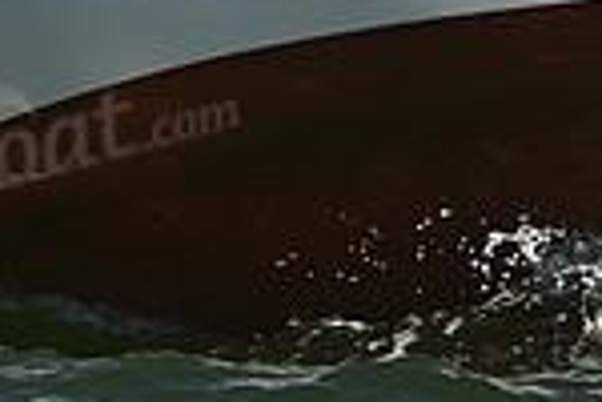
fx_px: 12959
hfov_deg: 2.7
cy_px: -502
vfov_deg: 1.8
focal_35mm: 775
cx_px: 447
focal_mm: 200
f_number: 8
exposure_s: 1/1250
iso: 250
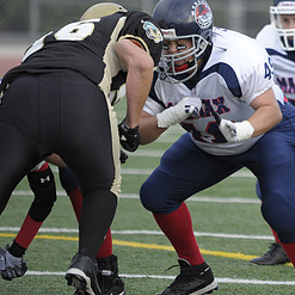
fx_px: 9622
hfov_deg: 1.8
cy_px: 119
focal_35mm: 998
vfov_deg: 1.8
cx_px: 293
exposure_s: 1/1000
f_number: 6.3
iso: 1100
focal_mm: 500
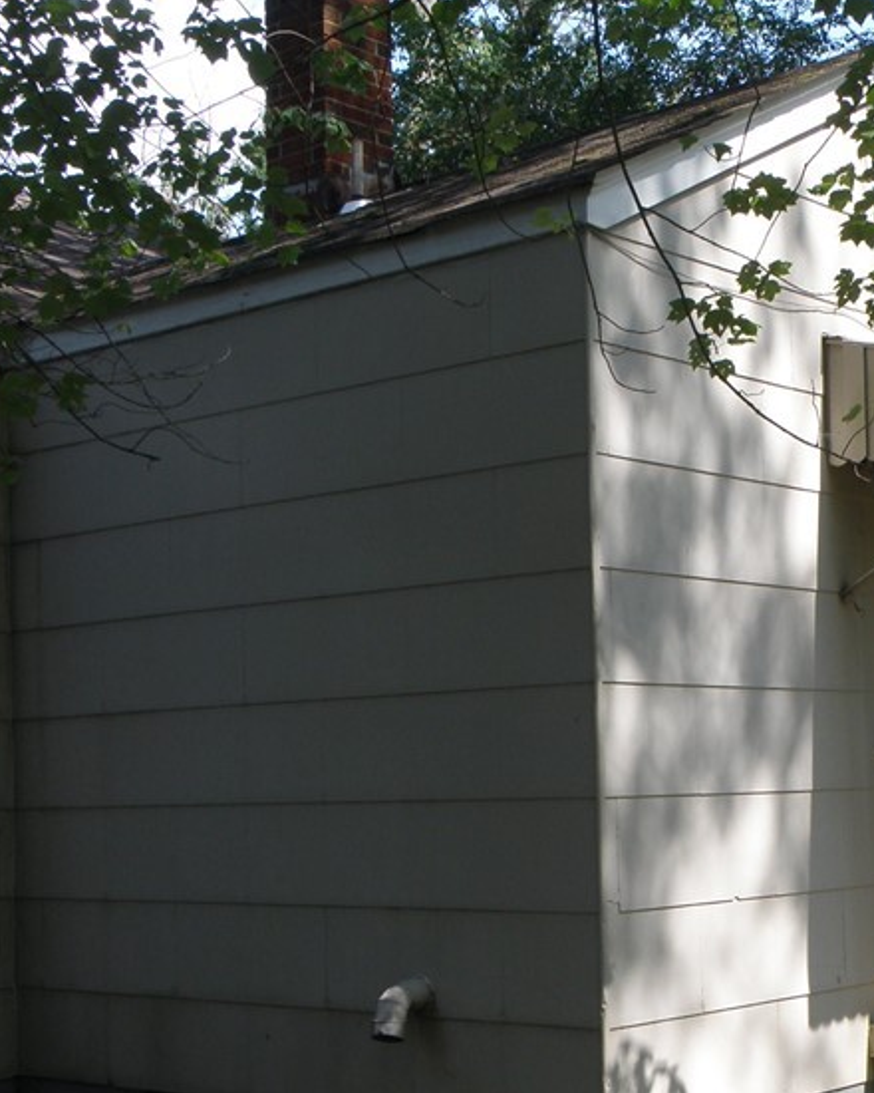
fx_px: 1940
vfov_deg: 31.3
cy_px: 682
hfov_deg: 24.8
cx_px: 743
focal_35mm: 60
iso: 64
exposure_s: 1/100
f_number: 5.6
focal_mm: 6.02
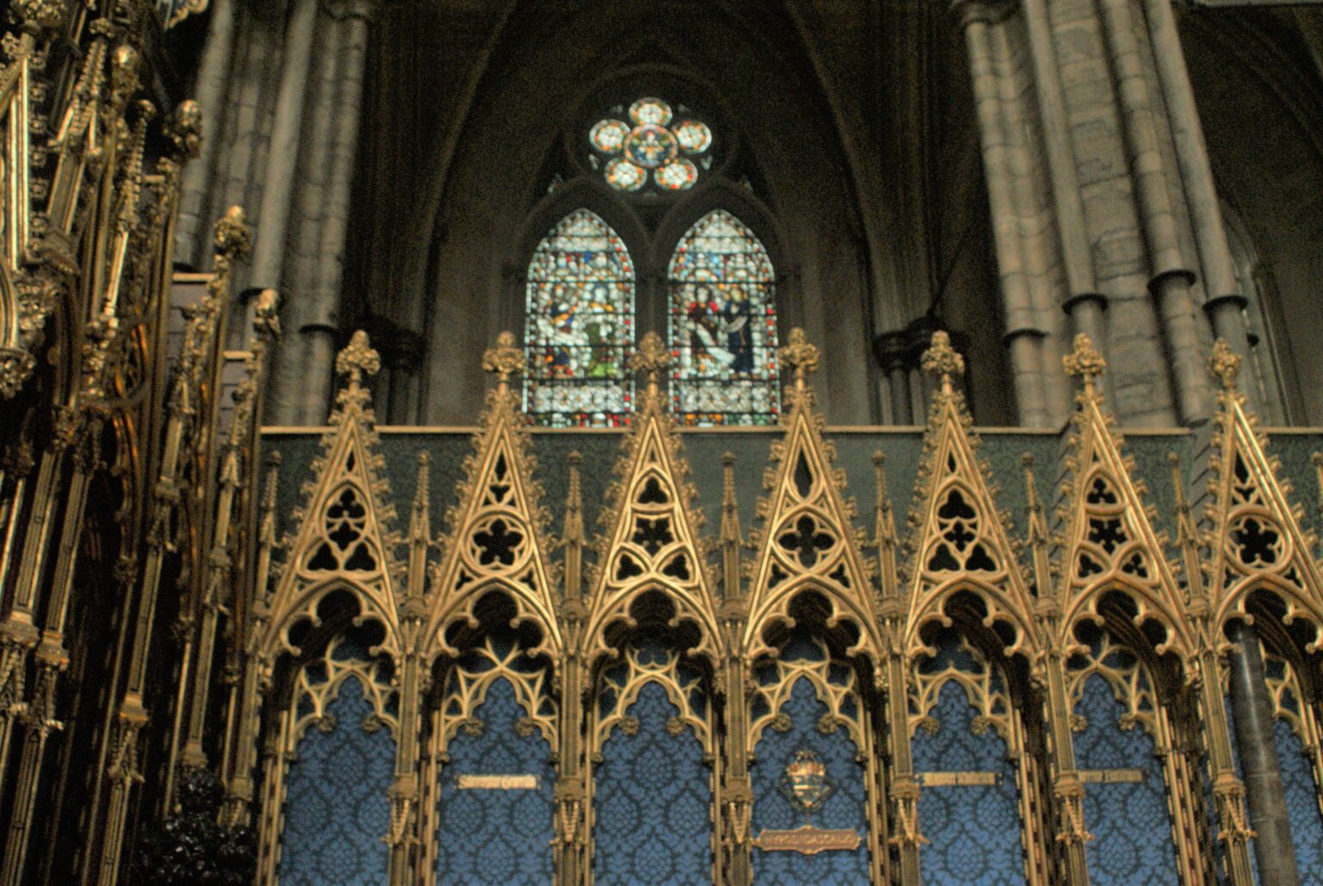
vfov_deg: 37.0
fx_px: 1324
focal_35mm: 36
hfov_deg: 53.1
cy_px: 443
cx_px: 662
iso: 800
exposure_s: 1/100
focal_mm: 24
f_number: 5
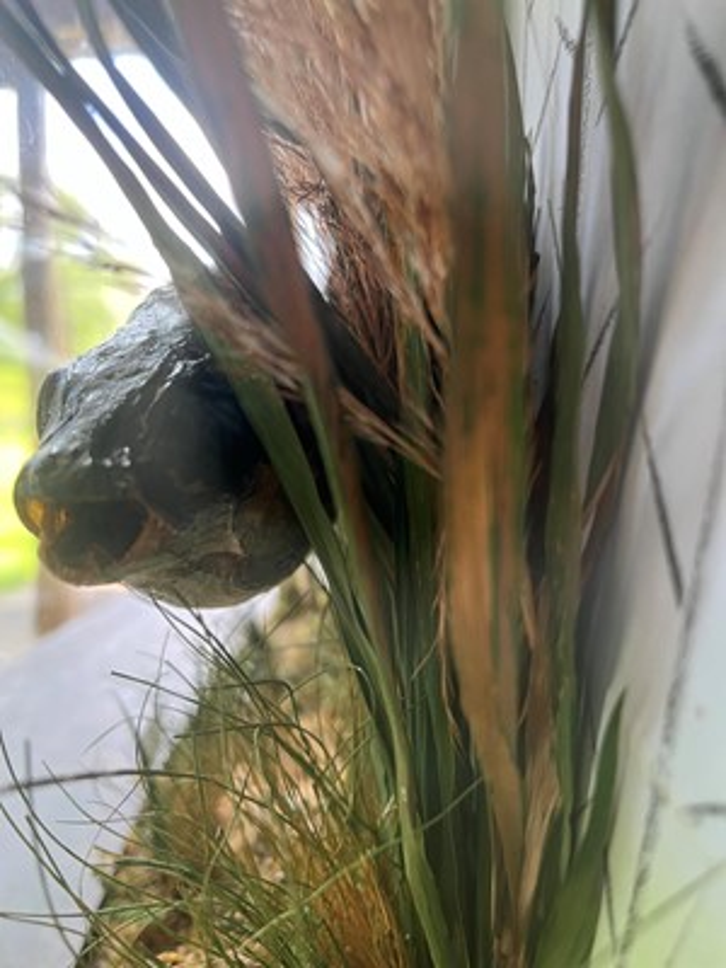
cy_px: 484
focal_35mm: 26
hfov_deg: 53.1
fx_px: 727
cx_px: 363
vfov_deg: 67.3
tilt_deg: -7.7
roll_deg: +0.4
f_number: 1.6
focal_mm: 5.1
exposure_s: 1/80
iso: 125
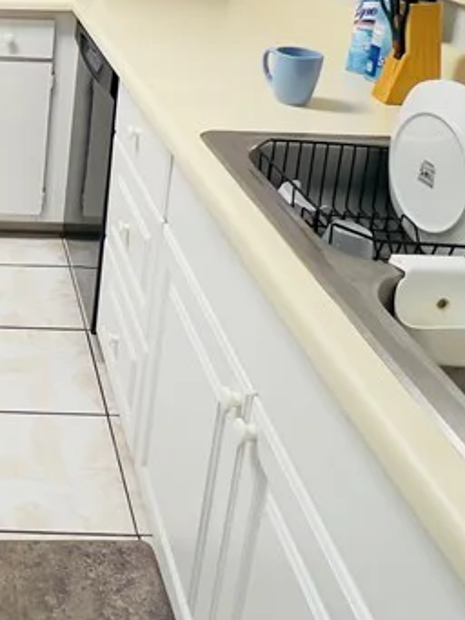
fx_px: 698
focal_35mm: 39
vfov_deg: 43.7
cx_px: -58
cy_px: 62
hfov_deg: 32.1
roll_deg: -1.7
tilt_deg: -16.6
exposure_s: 1/60
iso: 125
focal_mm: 1.57
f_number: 1.8
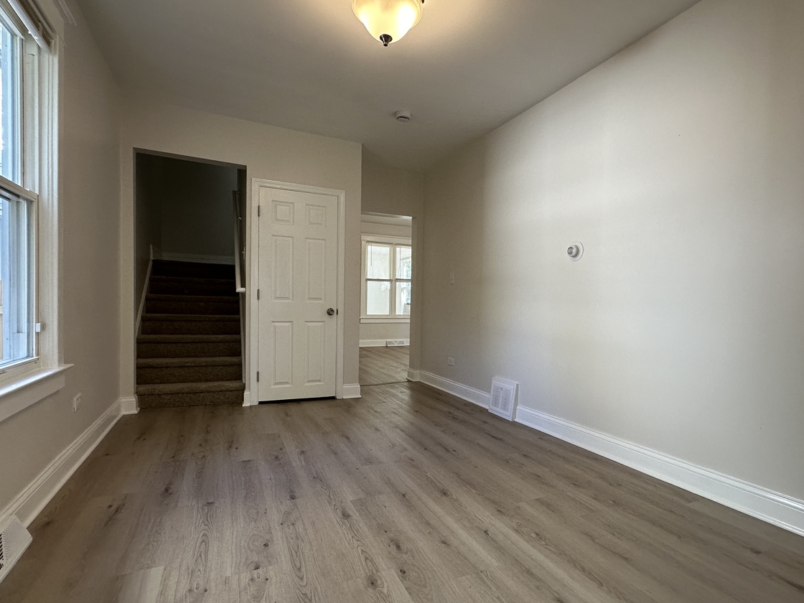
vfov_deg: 71.6
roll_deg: -0.9
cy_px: 312
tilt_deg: -1.4
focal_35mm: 18
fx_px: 418
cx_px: 423
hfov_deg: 87.7
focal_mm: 2.22
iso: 160
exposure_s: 1/120
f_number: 2.2
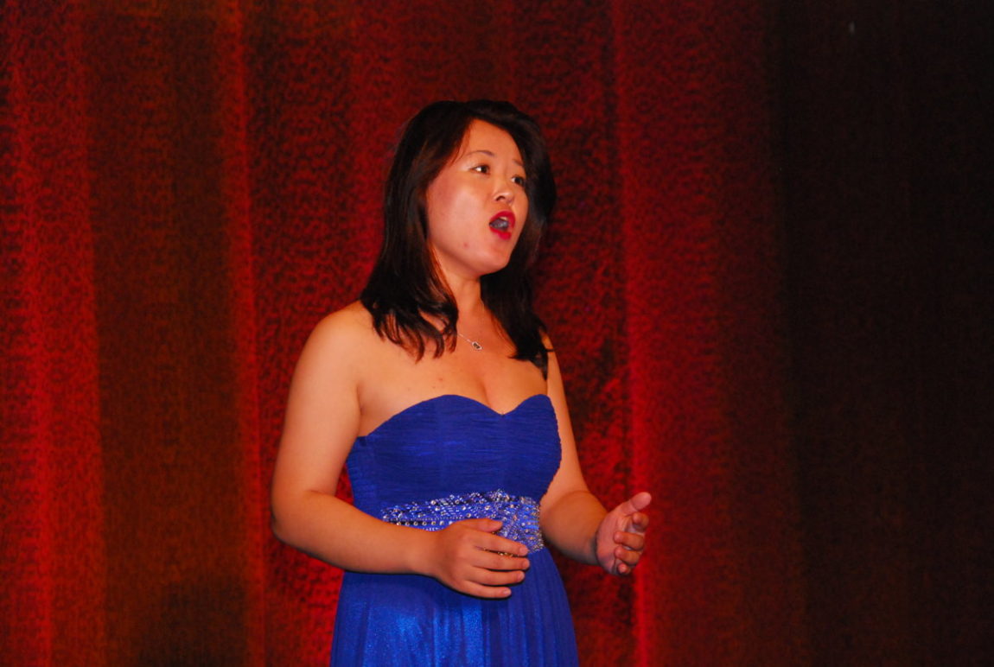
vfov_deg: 8.2
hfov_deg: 12.2
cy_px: 334
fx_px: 4648
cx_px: 497
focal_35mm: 168
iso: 1600
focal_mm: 112
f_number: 6.3
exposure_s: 1/60
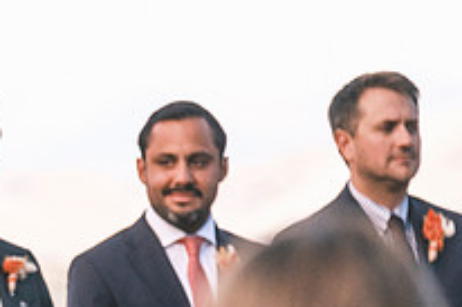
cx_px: -117
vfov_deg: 2.6
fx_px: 6719
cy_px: 308
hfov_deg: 3.9
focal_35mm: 524
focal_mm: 124.3
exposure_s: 1/4700
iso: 400
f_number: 2.8
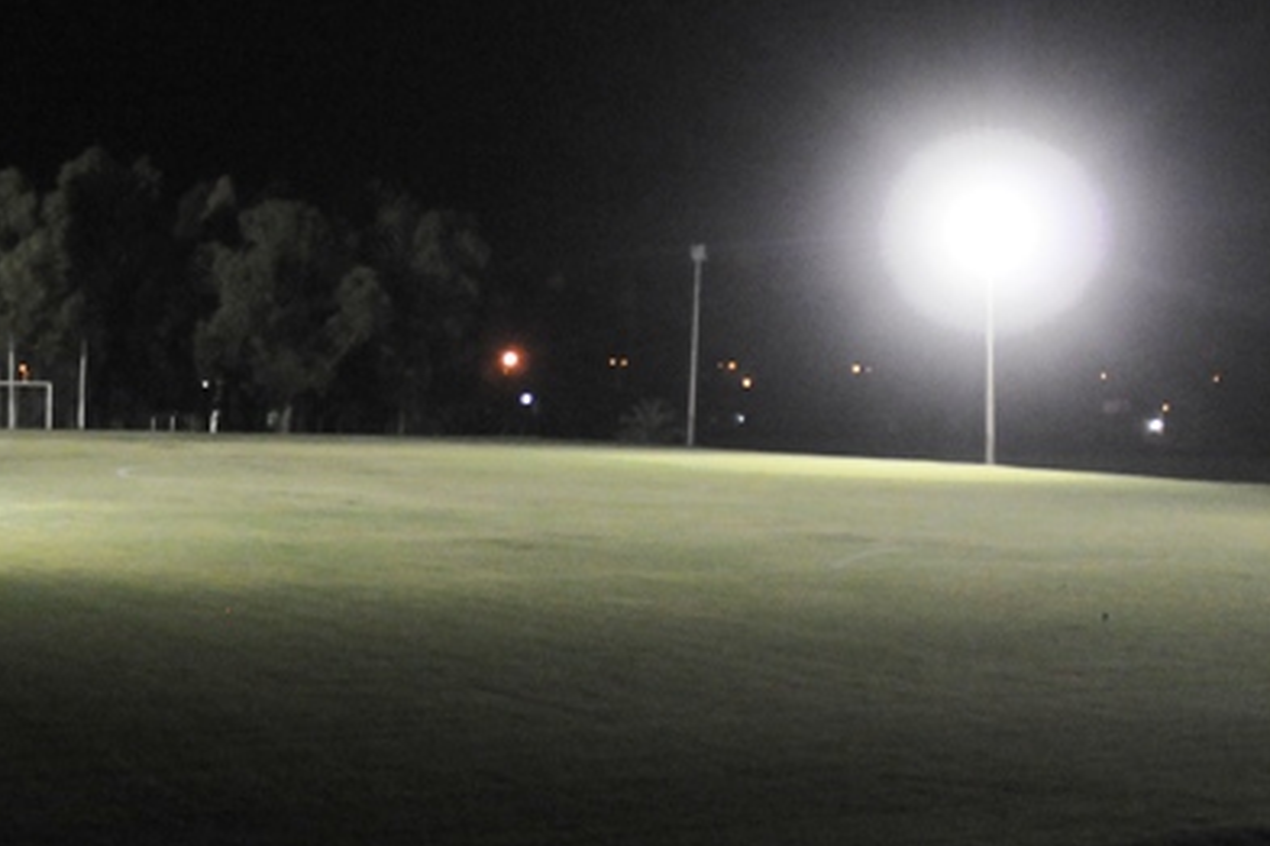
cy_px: 312
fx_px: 2152
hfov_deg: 31.7
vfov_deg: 22.2
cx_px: 194
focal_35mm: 61
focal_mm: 20
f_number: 2.8
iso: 2000
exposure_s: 1/20
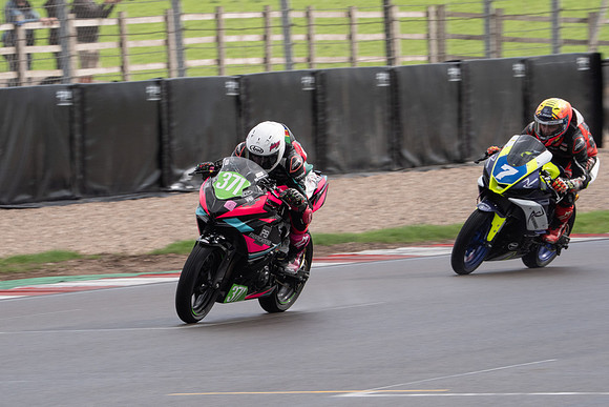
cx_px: 252
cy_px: 238
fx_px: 7930
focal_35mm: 469
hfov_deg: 4.4
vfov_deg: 2.9
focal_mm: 400
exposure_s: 1/320
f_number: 20
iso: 1000
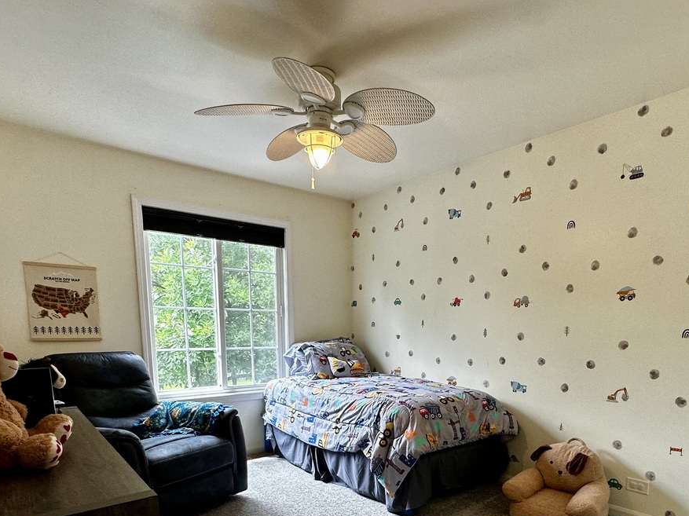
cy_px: 398
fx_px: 458
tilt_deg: -9.3
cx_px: 383
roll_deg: -0.7
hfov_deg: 73.7
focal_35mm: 23
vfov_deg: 55.5
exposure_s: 1/120
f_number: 2.2
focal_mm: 2.22
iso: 100
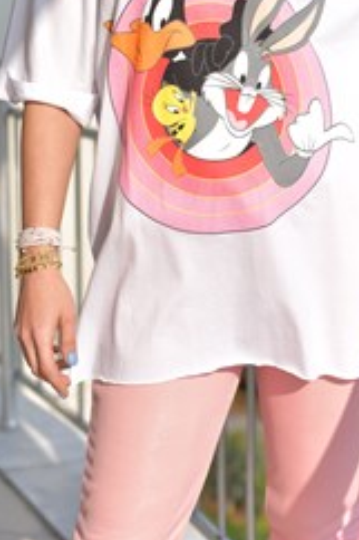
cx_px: 230
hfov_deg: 14.2
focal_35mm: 96
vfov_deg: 20.8
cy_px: 58
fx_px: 1438
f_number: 3.5
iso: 640
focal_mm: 50
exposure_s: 1/8000
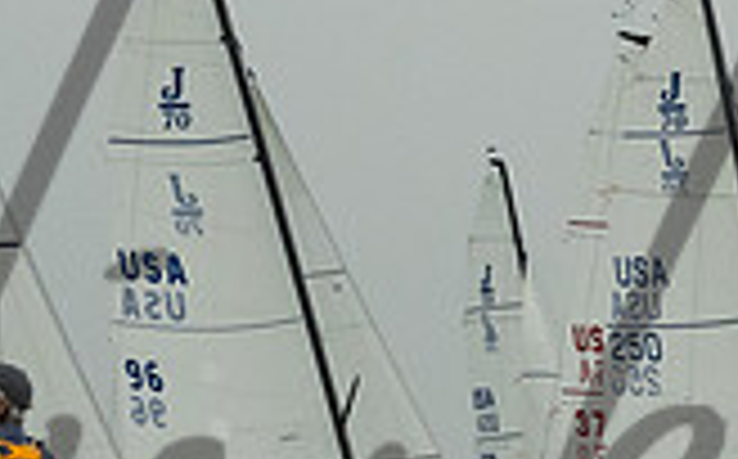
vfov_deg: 3.2
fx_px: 8114
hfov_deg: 5.2
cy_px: 423
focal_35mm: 404
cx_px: 1044
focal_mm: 54
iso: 800
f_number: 9
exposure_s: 1/3200
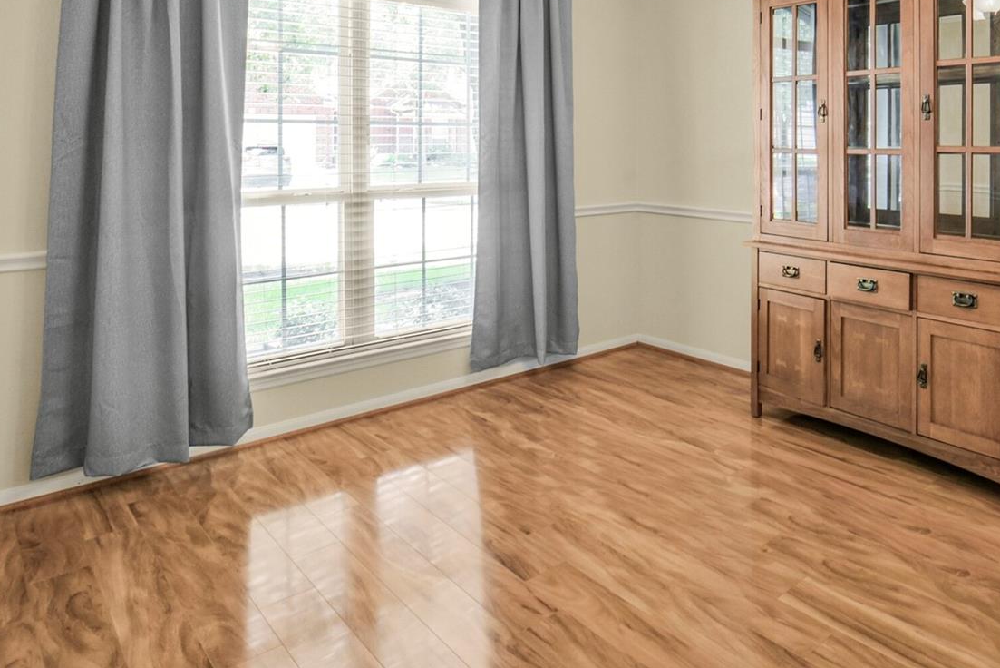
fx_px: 722
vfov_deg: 47.1
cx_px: 718
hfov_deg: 66.1
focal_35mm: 26
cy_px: 142
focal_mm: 14
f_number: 11
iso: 500
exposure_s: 1/6
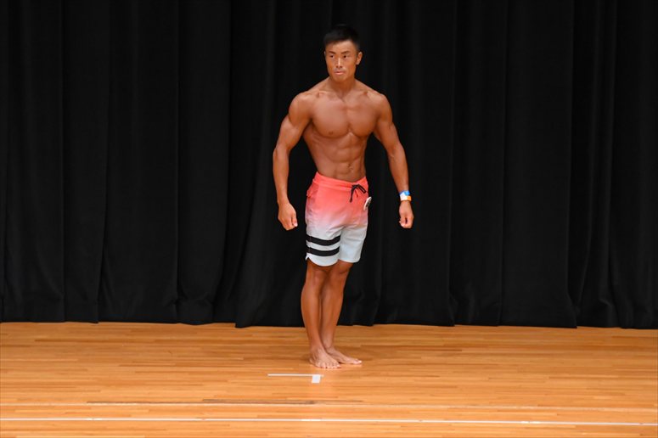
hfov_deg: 7.2
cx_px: 329
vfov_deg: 4.8
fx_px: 5207
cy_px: 219
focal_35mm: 285
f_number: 5.6
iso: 4000
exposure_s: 1/400
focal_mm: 190
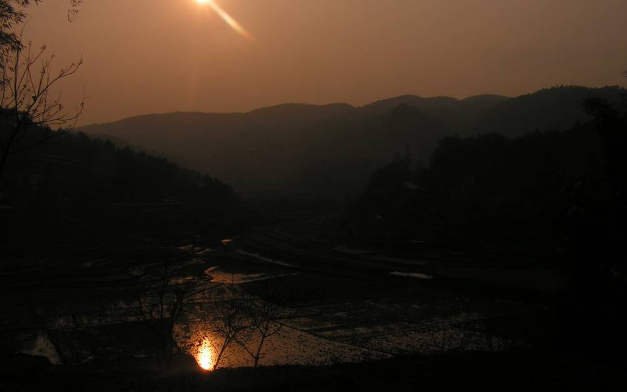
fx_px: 666
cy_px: 200
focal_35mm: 39
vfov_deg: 32.8
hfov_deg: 50.4
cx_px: 310
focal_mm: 6
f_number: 8
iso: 64
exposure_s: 1/800
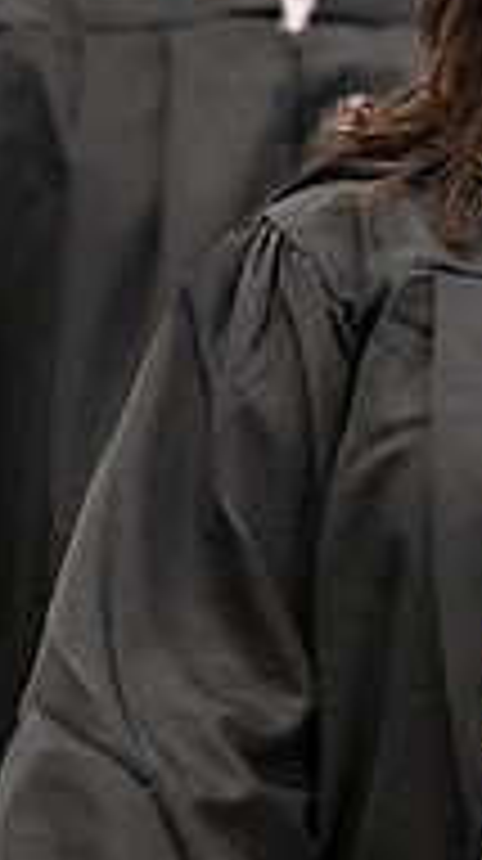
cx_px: 707
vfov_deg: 4.1
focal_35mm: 526
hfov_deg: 2.3
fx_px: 11989
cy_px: 151
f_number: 3.2
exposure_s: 1/200
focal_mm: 165
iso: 3200
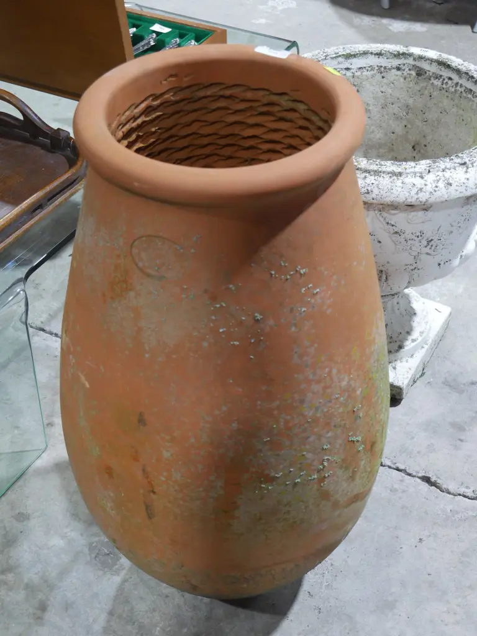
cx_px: 238
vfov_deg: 33.2
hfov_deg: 25.2
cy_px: 318
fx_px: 1066
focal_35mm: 58
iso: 1250
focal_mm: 29
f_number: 5.4
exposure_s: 1/60
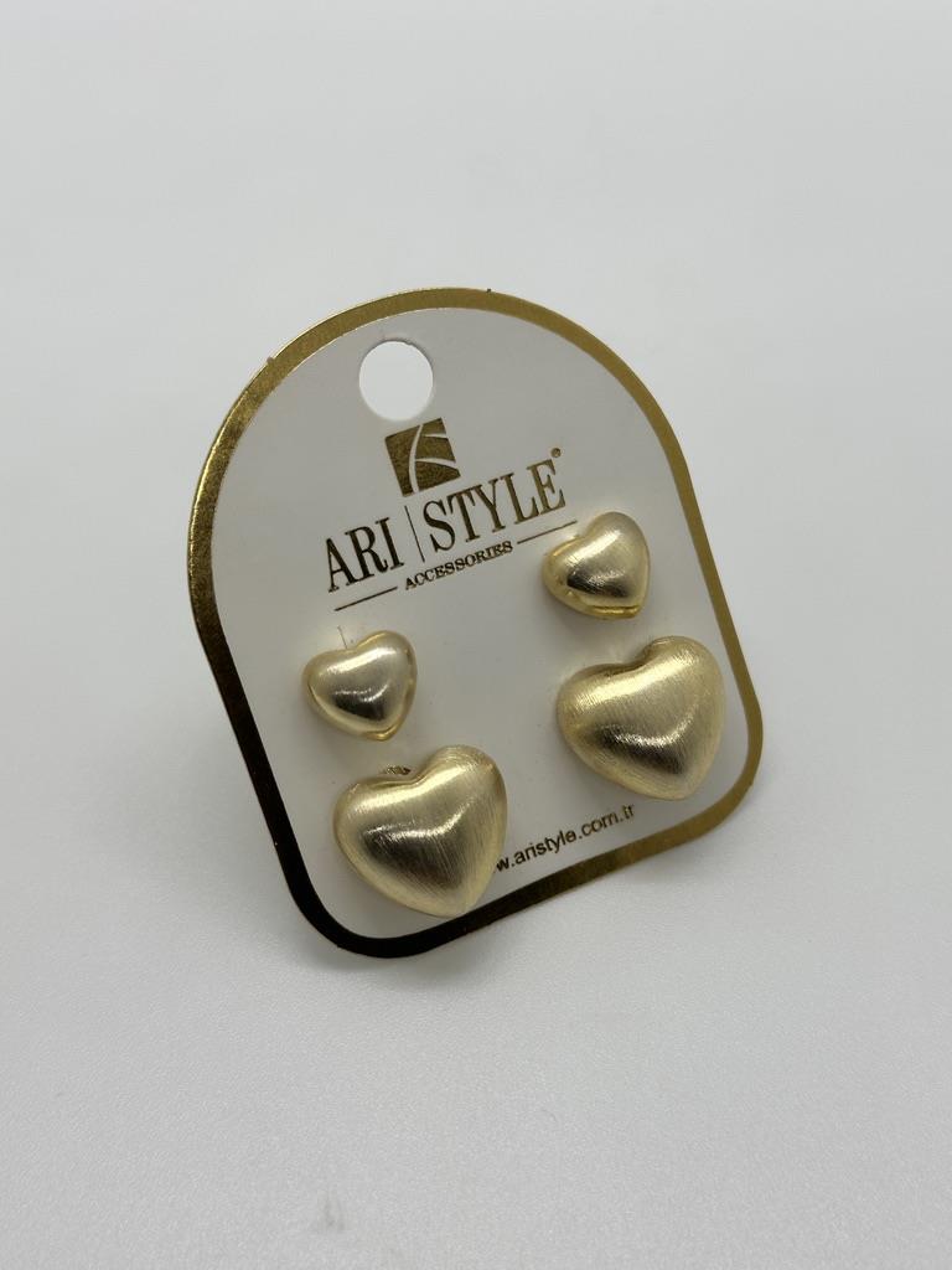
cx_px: 476
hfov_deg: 30.3
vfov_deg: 39.7
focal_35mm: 48
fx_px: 1760
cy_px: 635
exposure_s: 1/224
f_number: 1.78
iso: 50
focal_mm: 6.86
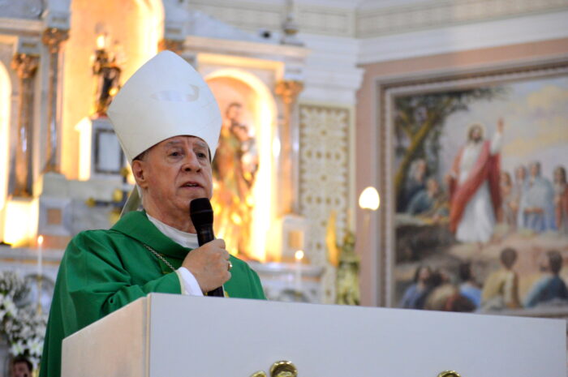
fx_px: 1702
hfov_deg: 18.9
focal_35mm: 108
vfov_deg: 12.7
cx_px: 284
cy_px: 188
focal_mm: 72
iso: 1600
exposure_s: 1/60
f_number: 4.2
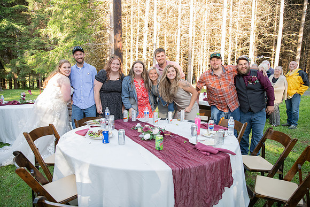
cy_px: 104
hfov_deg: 73.7
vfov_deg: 53.2
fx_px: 207
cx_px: 155
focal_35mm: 24
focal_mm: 24
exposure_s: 1/320
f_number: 4
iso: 1250
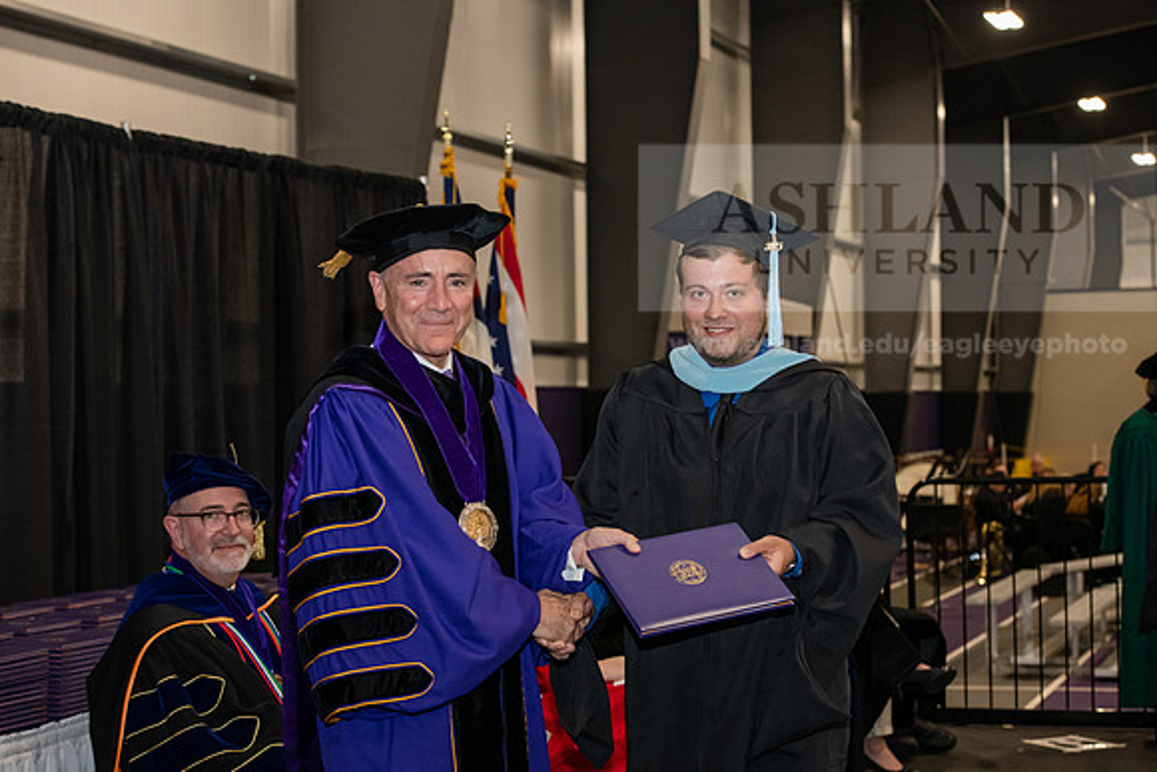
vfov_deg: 19.5
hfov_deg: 28.8
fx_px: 2250
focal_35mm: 70
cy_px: 386
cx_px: 578
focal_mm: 70
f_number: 5.6
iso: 2500
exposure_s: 1/200
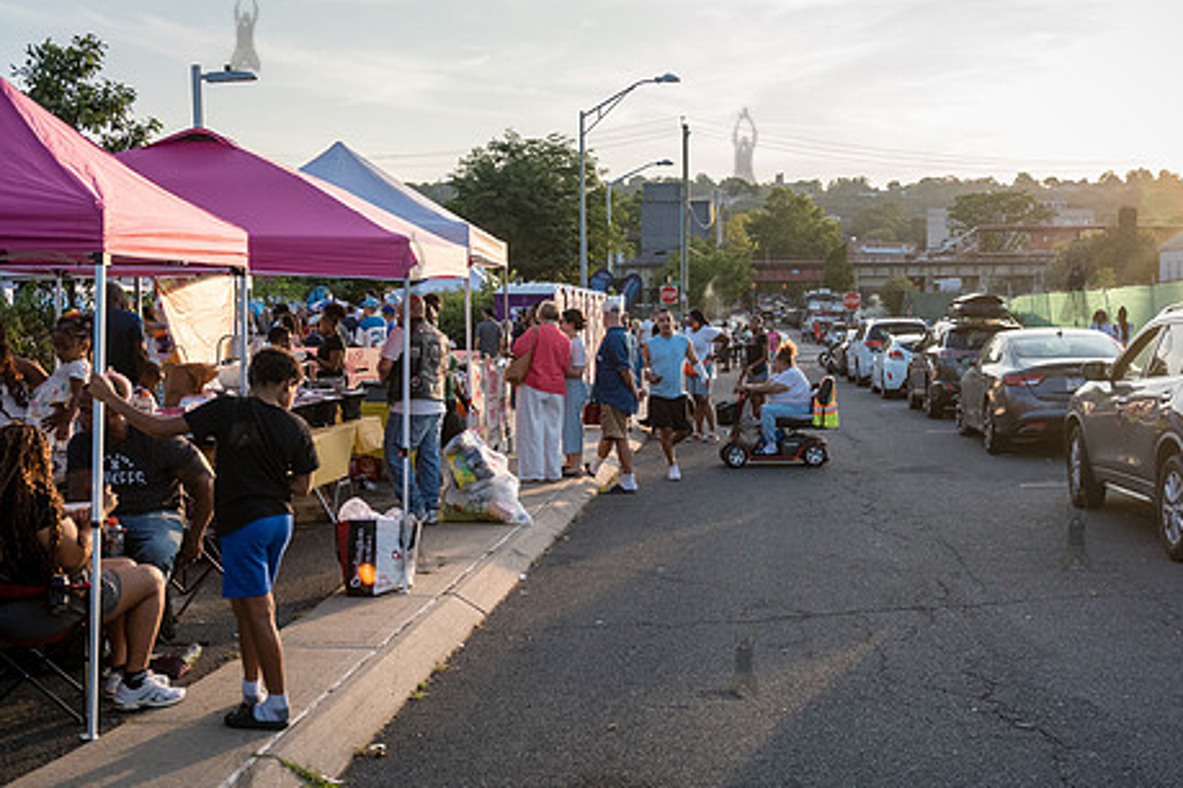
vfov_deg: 32.6
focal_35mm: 41
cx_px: 742
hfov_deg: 47.0
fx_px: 1347
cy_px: 400
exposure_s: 1/3200
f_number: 3.5
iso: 1000
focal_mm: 32
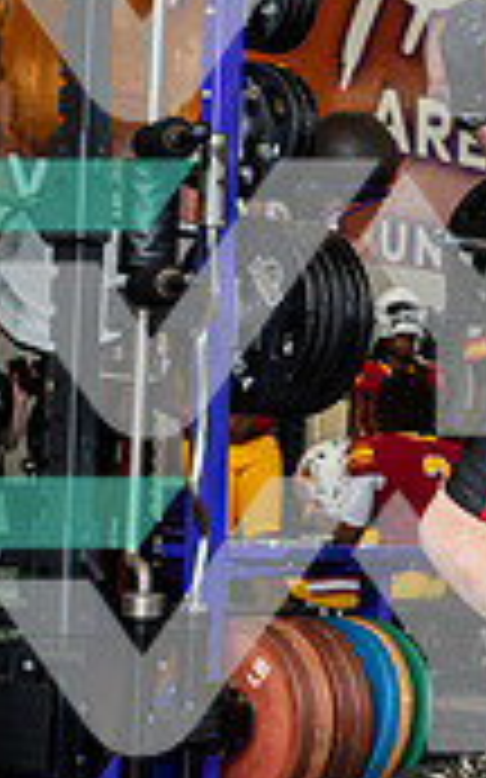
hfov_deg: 12.1
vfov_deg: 19.6
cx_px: 590
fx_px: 2248
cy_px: 301
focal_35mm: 106
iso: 500
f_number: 5.6
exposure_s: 1/250
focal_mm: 40
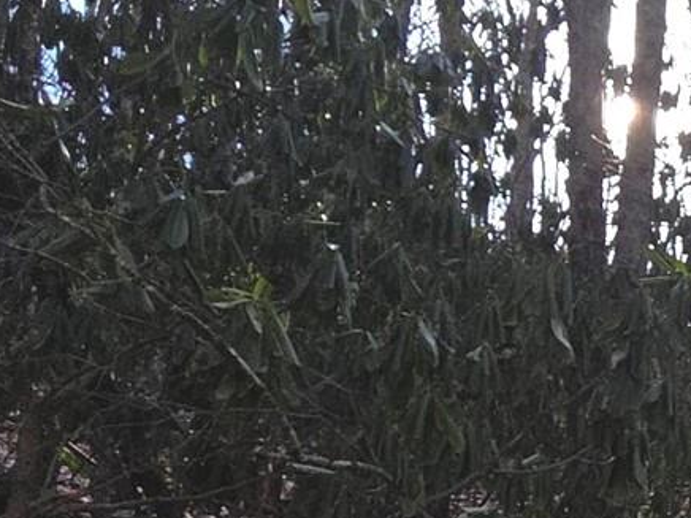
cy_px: 656
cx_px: 1184
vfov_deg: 21.9
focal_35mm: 61
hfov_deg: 22.2
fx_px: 1218
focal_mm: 2.2
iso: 50
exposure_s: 1/914
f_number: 2.2
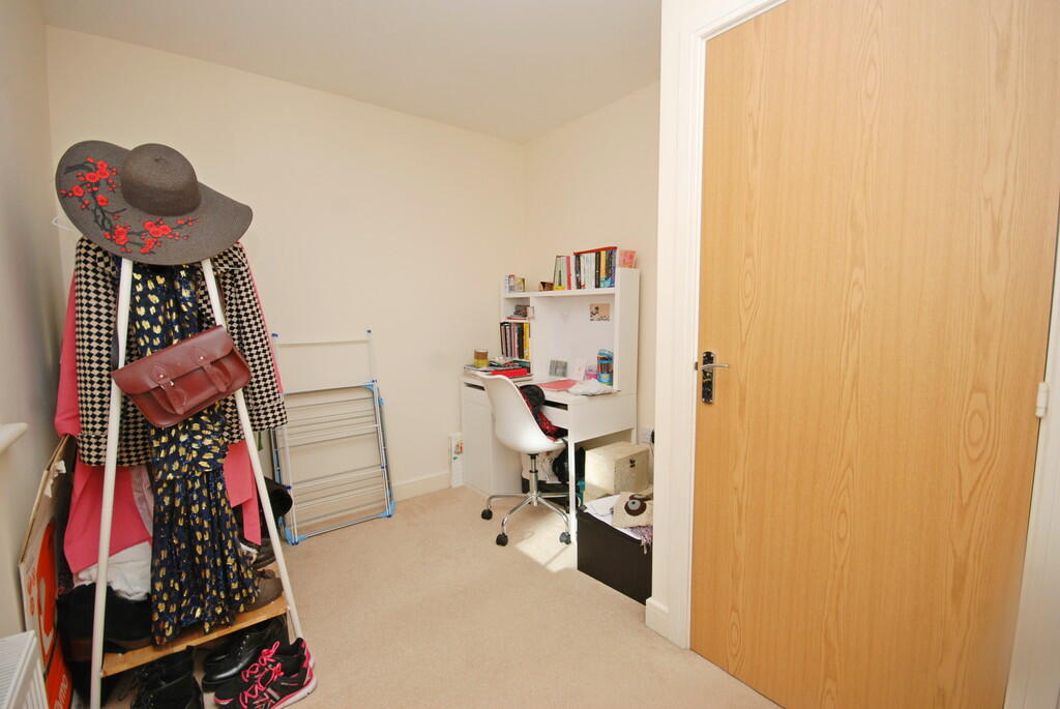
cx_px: 530
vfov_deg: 77.5
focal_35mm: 15
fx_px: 442
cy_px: 354
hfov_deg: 100.3
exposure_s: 1/60
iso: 160
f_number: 5.6
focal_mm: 10
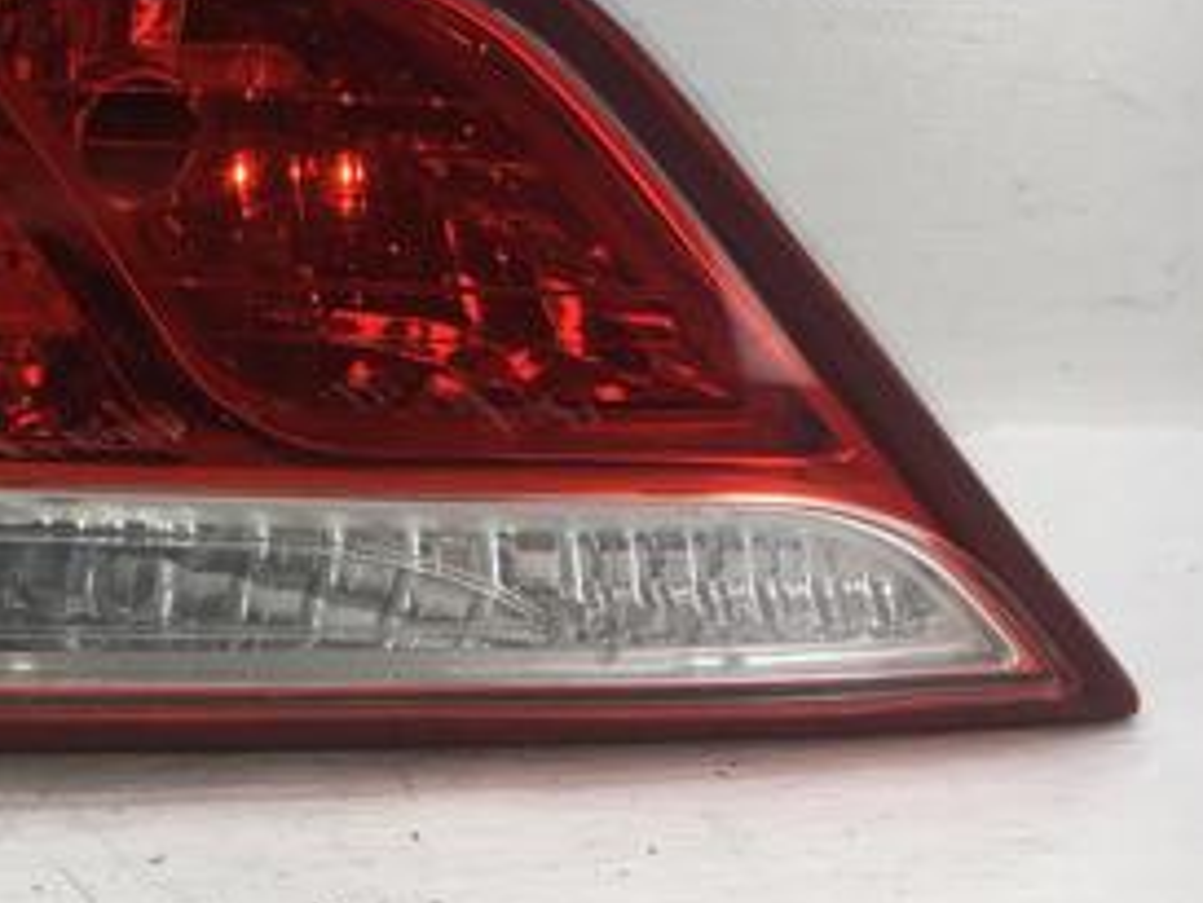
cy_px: 220
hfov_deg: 26.2
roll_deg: -0.3
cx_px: -145
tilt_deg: -18.0
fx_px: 2364
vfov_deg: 21.4
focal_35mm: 68
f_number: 2.2
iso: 25
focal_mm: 4.15
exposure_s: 1/275
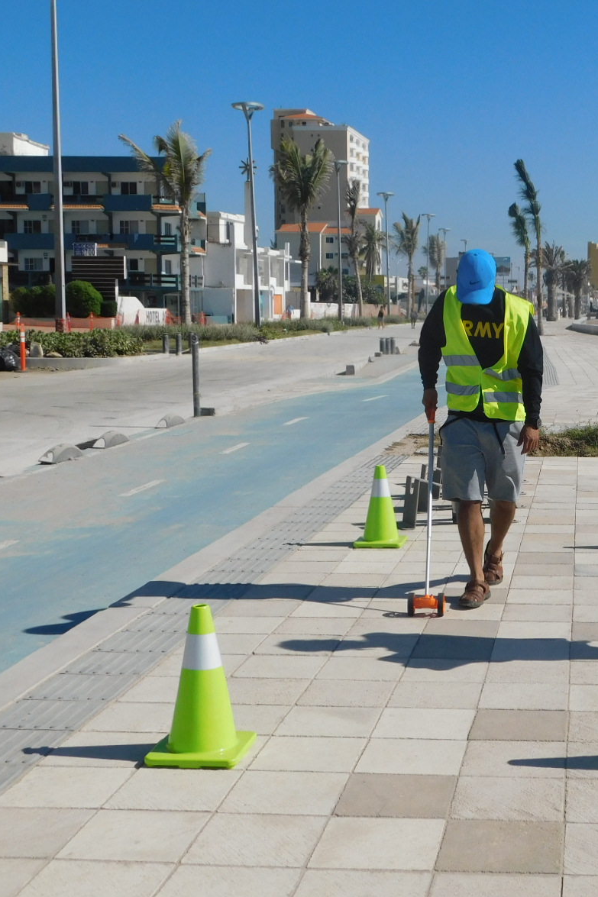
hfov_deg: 25.8
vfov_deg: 38.9
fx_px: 1271
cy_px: 440
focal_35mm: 51
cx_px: 521
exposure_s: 1/800
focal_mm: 6.3
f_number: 7
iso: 125
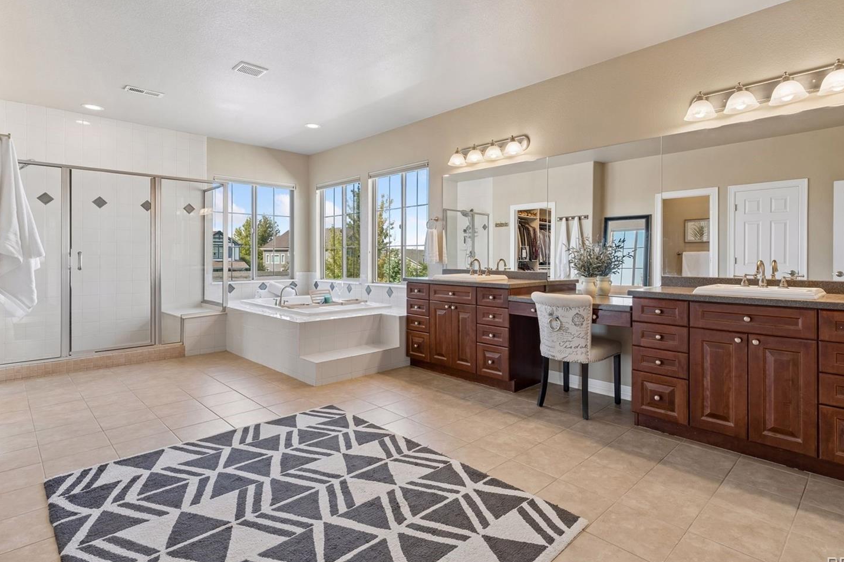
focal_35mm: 19
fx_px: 445
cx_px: 451
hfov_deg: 86.8
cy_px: 262
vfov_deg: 64.5
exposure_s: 1/25
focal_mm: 17
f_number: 9
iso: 400
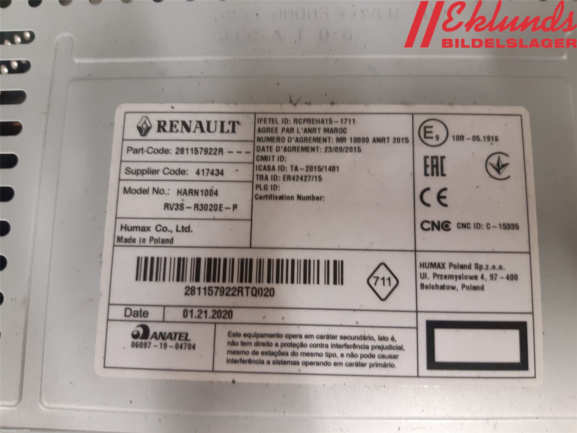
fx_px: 433
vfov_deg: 53.1
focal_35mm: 26
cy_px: 216
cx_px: 288
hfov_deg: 67.3
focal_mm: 3.93
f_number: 1.7
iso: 200
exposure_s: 1/50
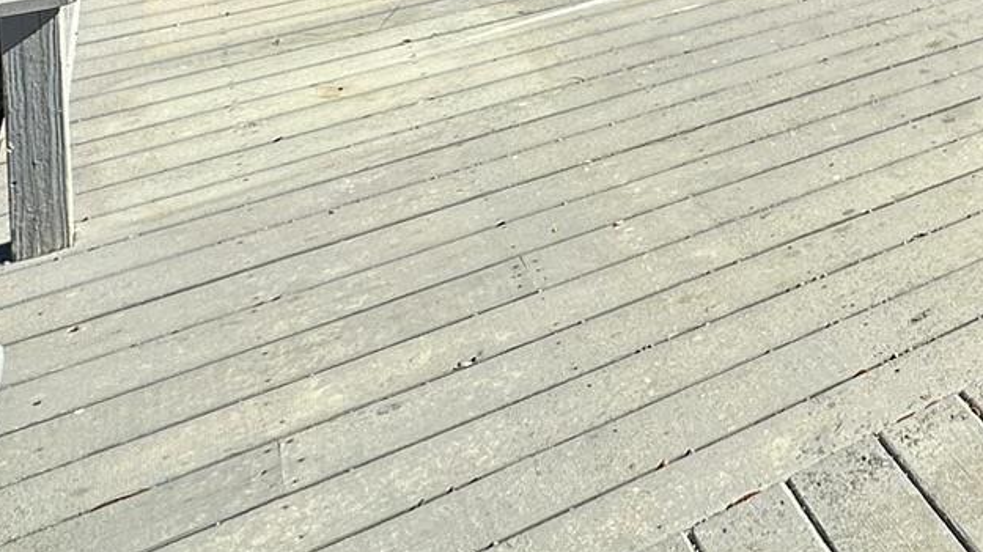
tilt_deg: -2.0
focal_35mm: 50
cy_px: -436
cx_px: 1123
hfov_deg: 34.6
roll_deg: +1.1
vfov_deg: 18.7
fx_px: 1303
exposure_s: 1/515
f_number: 2.2
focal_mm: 2.22
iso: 40
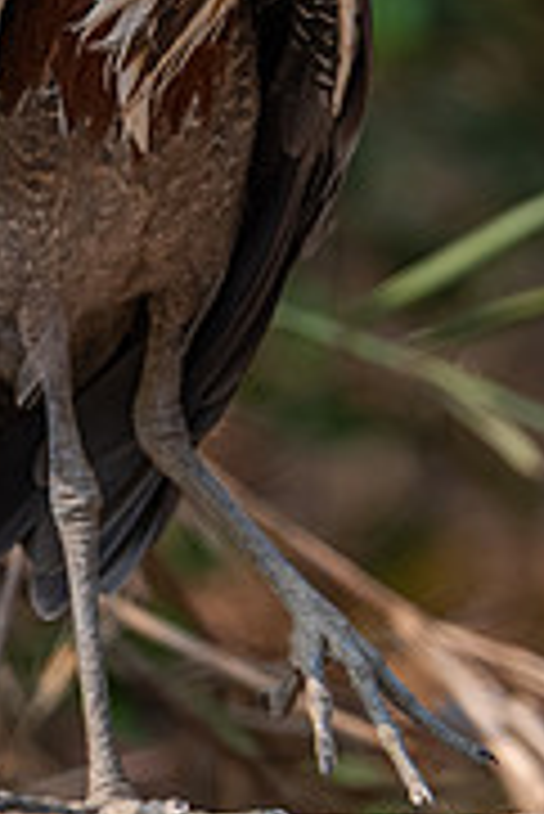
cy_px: -60
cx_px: 664
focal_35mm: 2106
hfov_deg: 0.7
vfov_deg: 1.0
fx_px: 47641
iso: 560
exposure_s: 1/2000
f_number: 4.5
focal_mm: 400
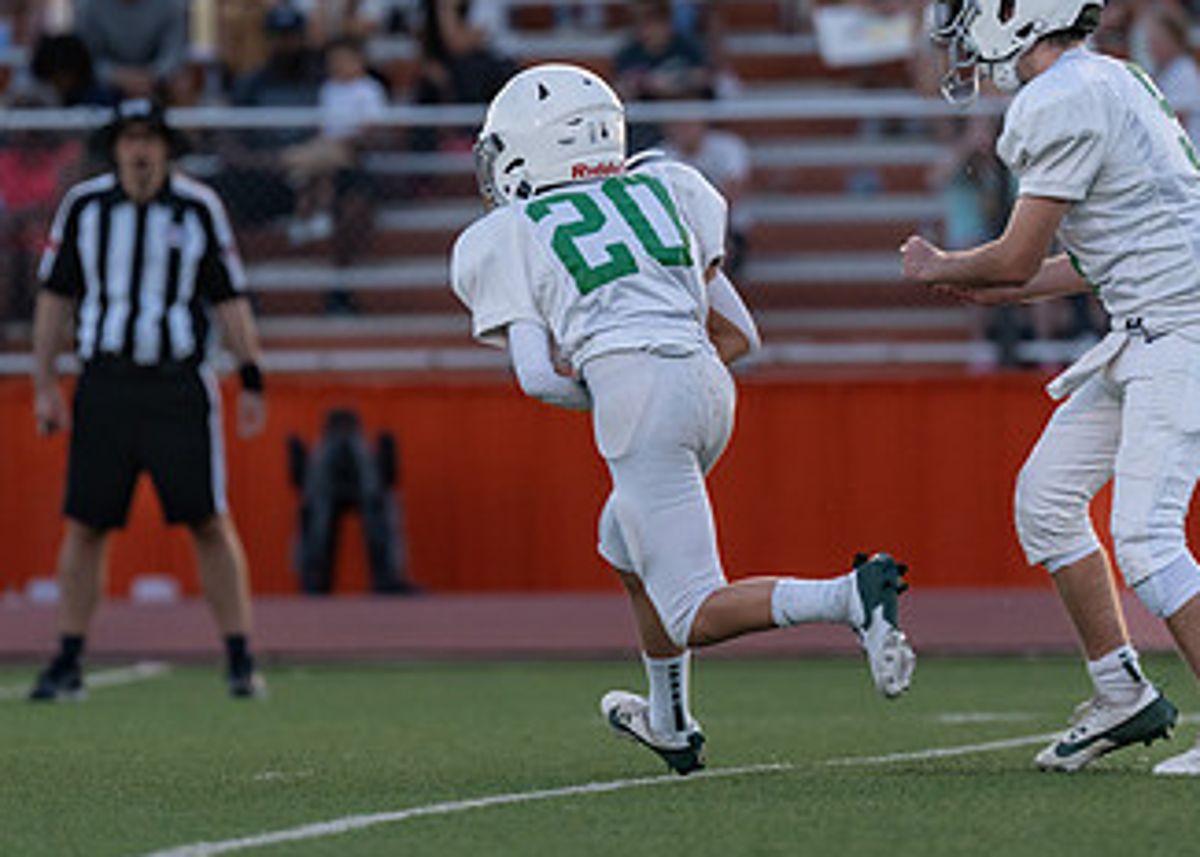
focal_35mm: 512
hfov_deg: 3.9
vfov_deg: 2.8
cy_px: 364
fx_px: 17446
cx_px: 631
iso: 640
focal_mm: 200
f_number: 2.8
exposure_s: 1/1000
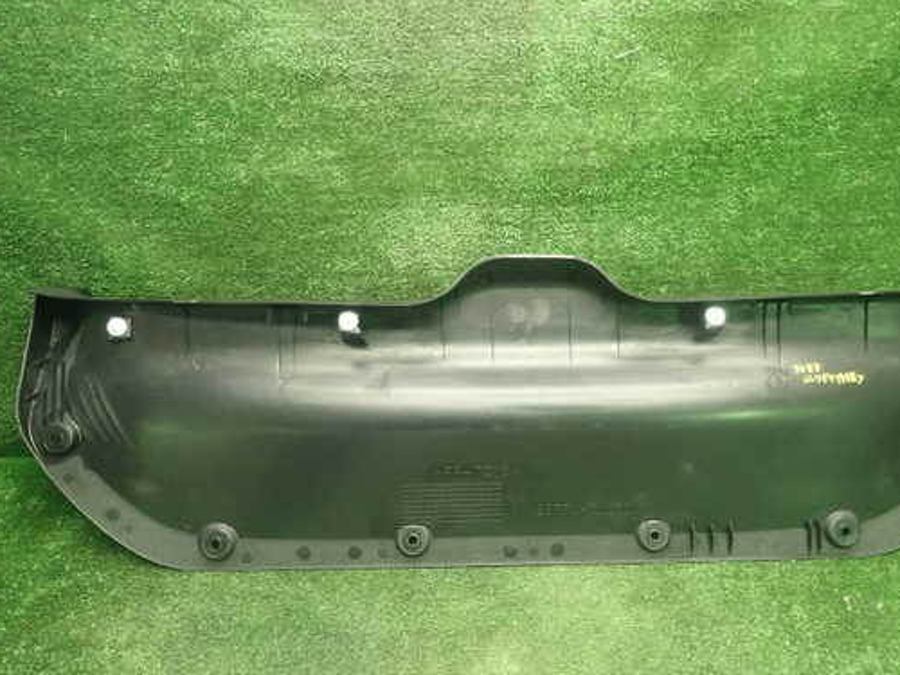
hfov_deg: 59.7
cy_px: 360
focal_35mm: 30
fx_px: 780
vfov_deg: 46.8
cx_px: 517
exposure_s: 1/30
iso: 320
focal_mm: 4.5
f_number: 2
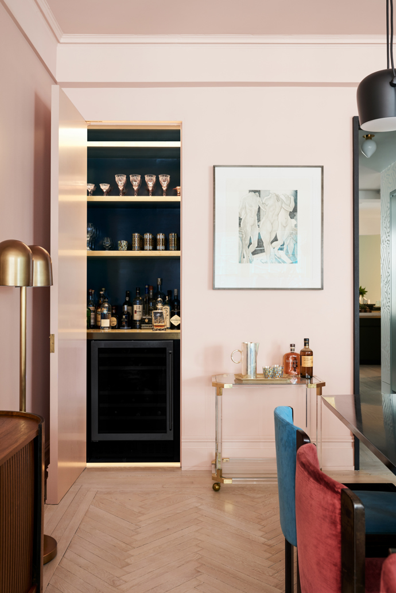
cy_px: 296
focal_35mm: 35
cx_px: 198
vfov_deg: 54.4
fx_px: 577
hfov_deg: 37.9
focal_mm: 35
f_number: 8
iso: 100
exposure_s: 5
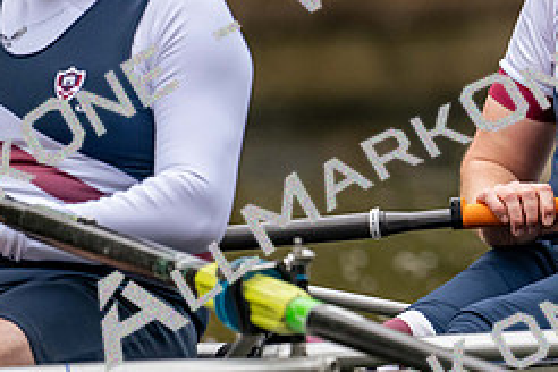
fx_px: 14631
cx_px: 558
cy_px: 19
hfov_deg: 2.2
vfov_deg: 1.5
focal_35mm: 944
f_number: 4.5
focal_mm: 400
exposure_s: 1/2500
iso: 2200
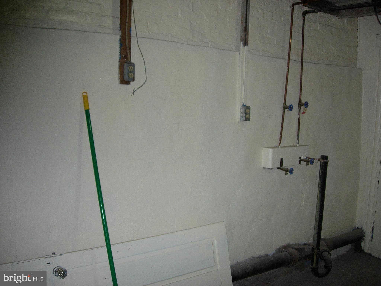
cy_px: 143
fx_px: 418
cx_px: 190
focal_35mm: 38
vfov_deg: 37.7
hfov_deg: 49.0
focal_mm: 7.8
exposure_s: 1/64
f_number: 2.8
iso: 79
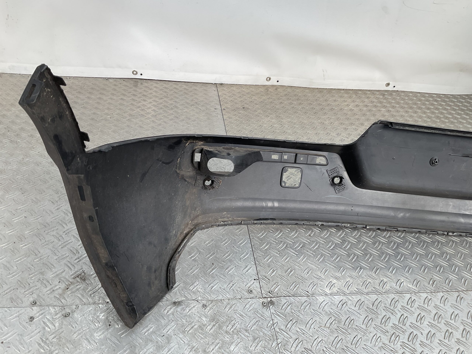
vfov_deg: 48.2
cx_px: 236
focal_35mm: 29
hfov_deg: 61.7
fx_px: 395
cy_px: 177
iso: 16
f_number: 1.8
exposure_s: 1/158
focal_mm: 3
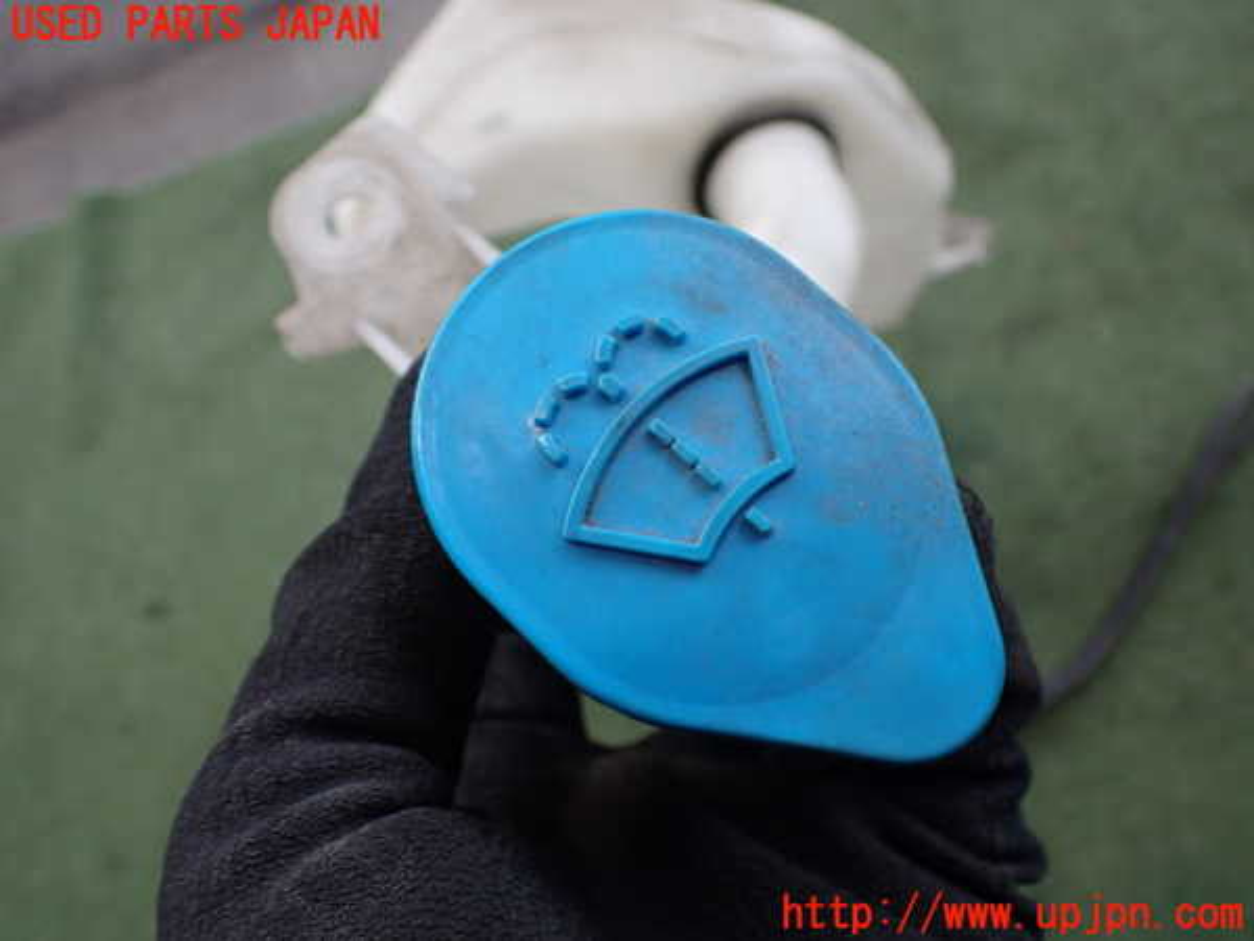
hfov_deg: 60.0
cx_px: 627
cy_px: 470
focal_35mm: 30
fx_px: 1087
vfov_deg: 46.8
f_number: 2.3
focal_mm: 5.4
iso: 250
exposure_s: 1/125
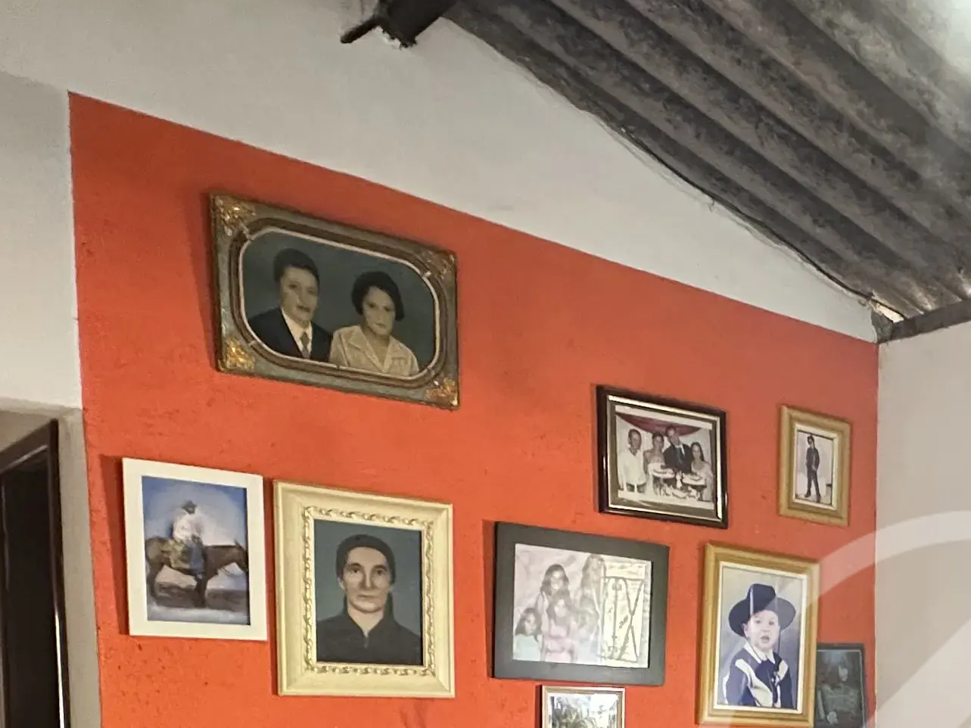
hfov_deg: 37.9
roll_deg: -0.8
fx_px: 1234
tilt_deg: -4.4
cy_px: 809
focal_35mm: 44
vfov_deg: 29.5
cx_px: 987
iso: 640
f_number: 2.2
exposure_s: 1/60
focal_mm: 2.22
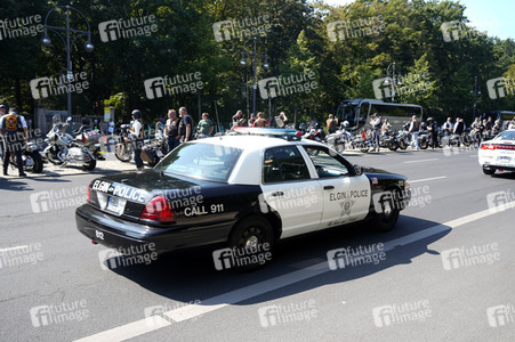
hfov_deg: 62.0
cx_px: 258
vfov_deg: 43.5
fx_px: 429
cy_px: 171
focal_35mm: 30
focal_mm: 30
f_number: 5.6
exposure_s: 1/100
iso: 64
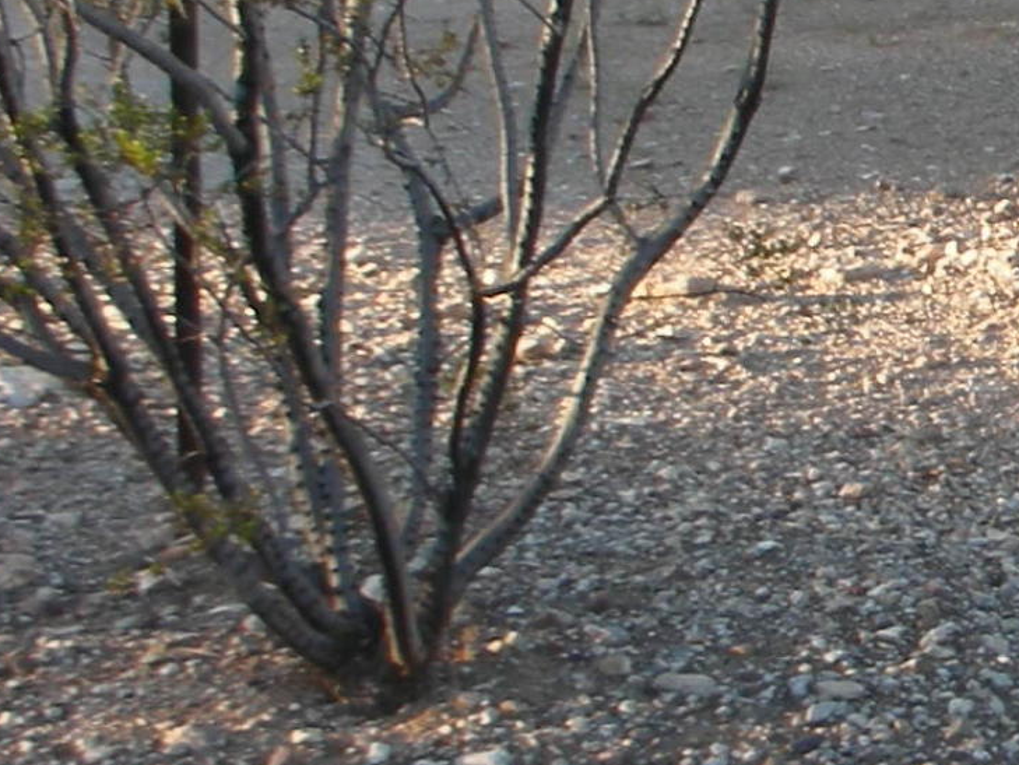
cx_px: 1519
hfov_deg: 13.0
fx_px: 4240
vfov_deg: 10.3
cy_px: 133
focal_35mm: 144
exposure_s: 1/88
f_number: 3
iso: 50
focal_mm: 5.8
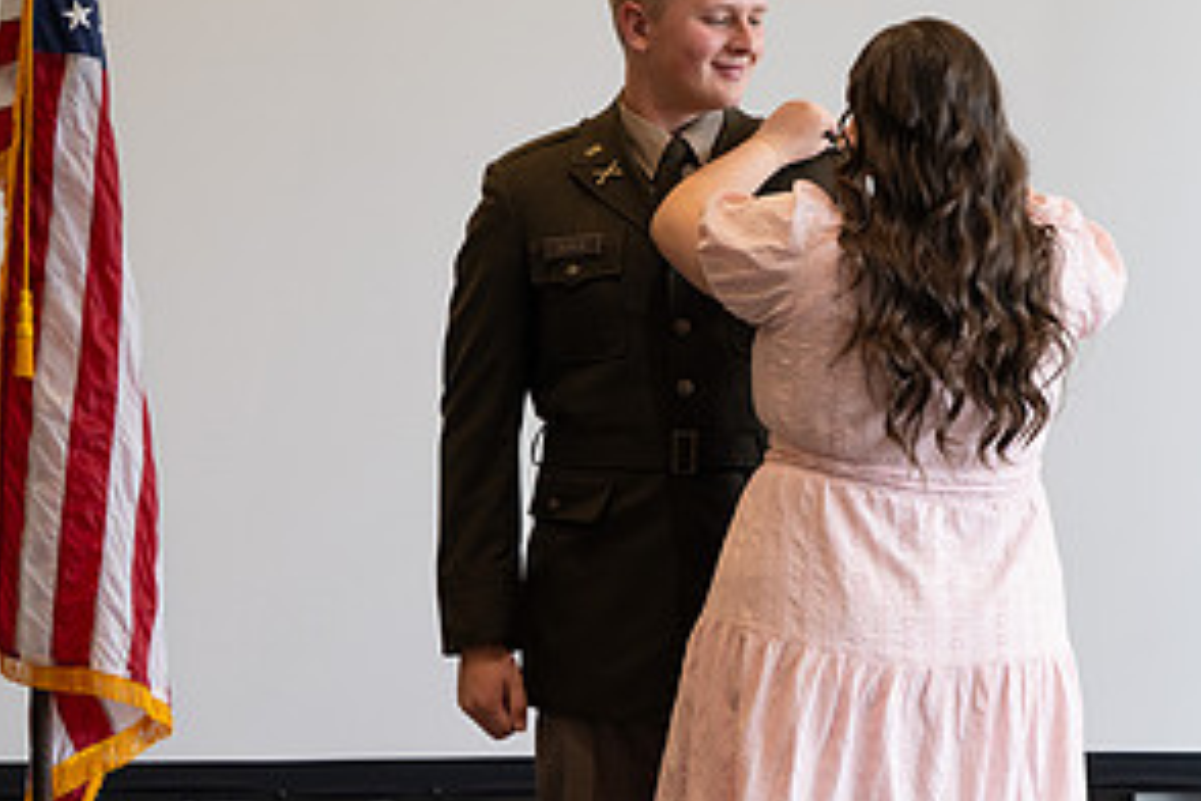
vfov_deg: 9.9
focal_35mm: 138
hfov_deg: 14.8
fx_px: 4603
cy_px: 190
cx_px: 829
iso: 500
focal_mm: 70
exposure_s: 1/200
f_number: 2.8
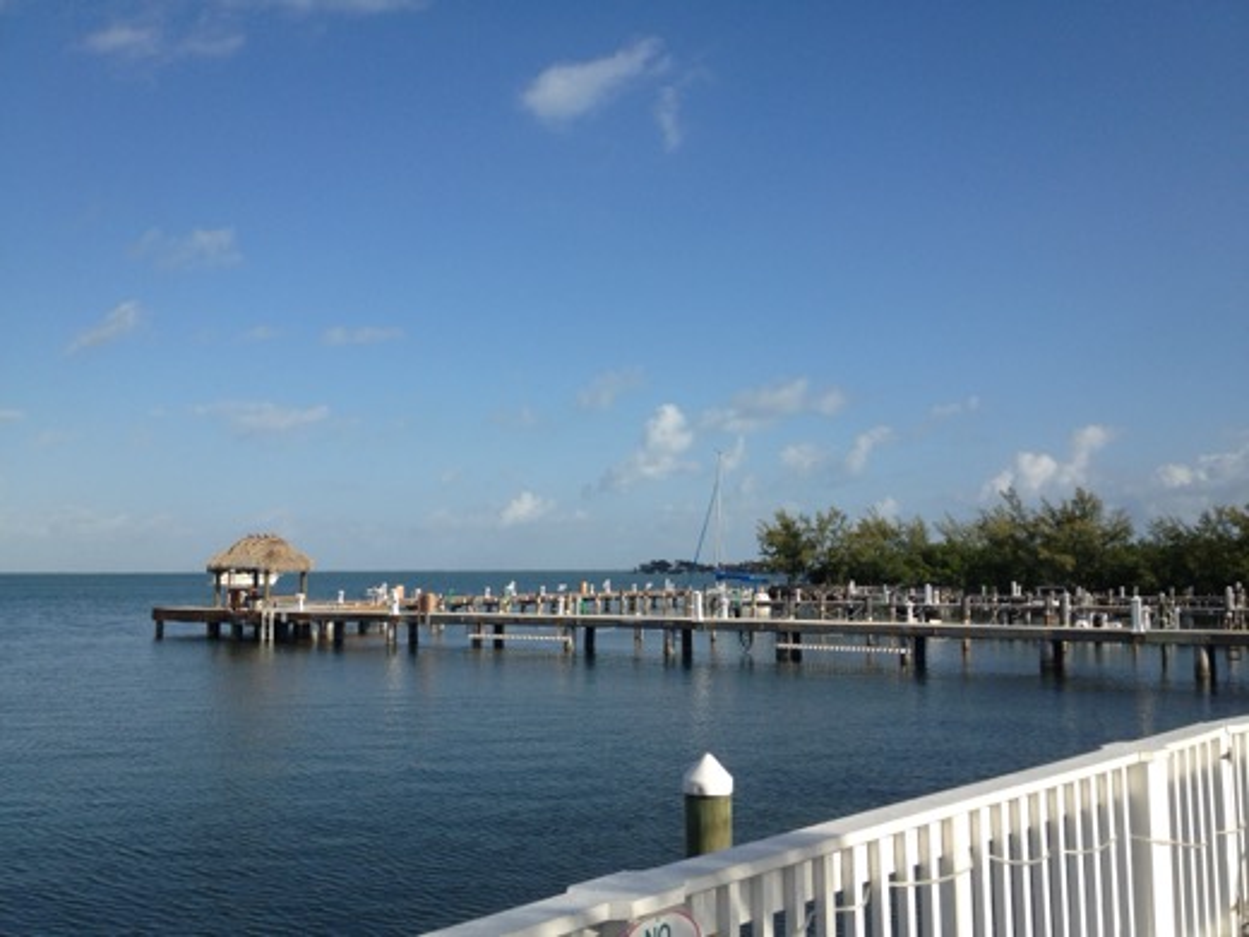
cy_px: 468
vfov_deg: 40.7
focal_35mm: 35
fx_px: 1263
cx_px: 624
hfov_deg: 52.6
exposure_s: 1/1783
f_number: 2.4
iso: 64
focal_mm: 4.28
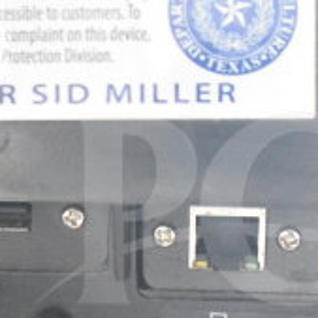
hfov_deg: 13.5
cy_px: 262
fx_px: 1341
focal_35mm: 129
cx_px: 245
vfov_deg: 13.4
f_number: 4.2
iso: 12800
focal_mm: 28
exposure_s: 1/50
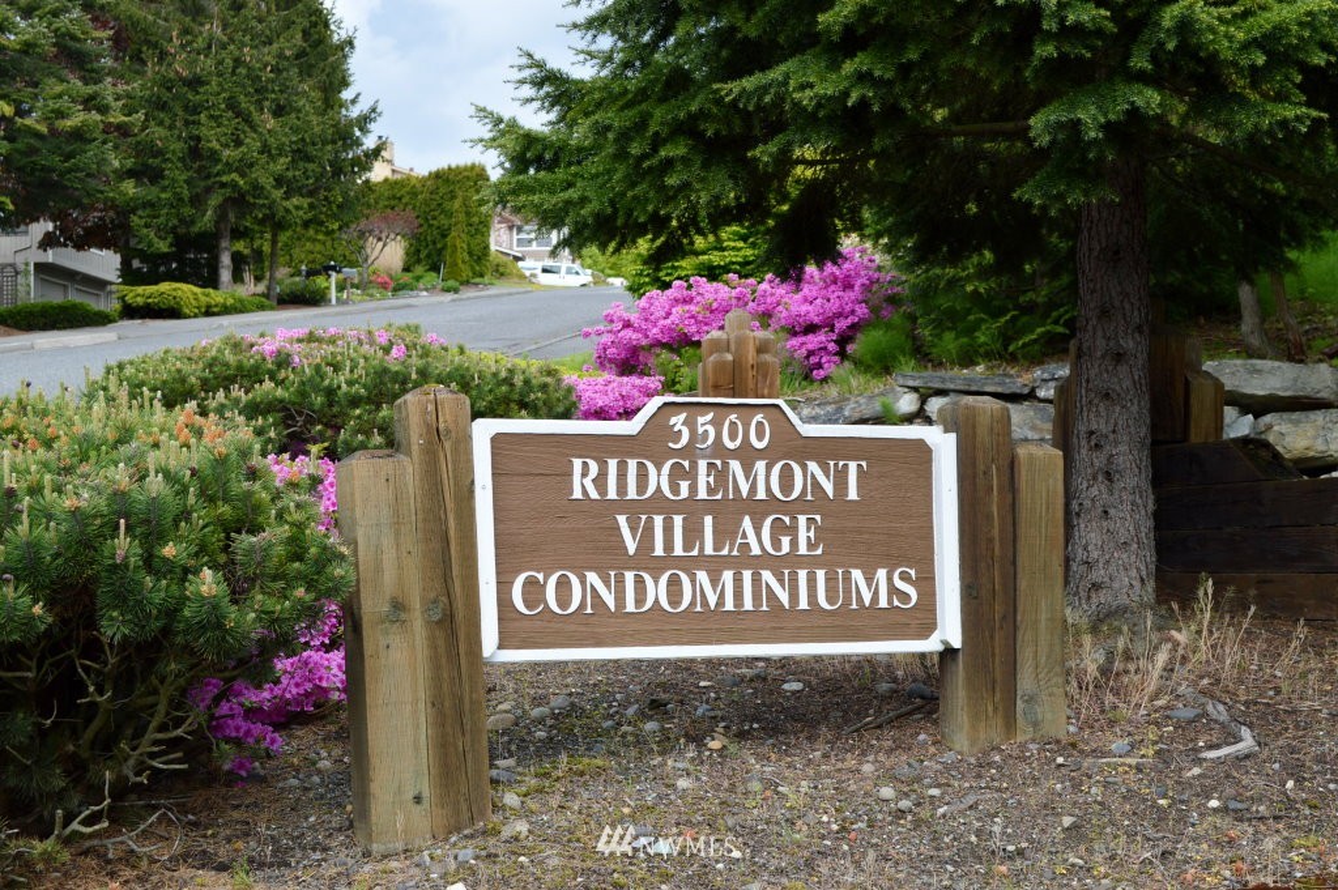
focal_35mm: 63
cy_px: 445
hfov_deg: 31.9
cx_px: 669
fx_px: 2340
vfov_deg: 21.5
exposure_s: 1/200
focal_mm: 42
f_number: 7.1
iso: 100
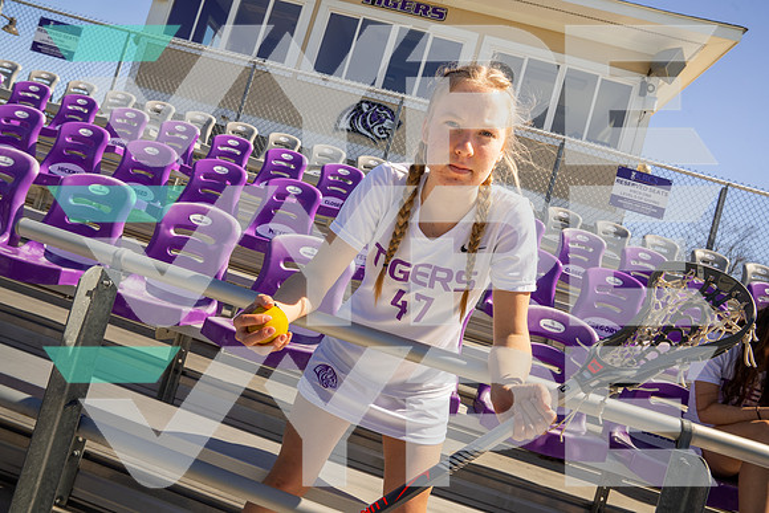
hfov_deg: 69.4
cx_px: 384
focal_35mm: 26
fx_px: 555
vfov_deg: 49.6
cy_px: 256
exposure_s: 1/125
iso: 100
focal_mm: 26
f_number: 11
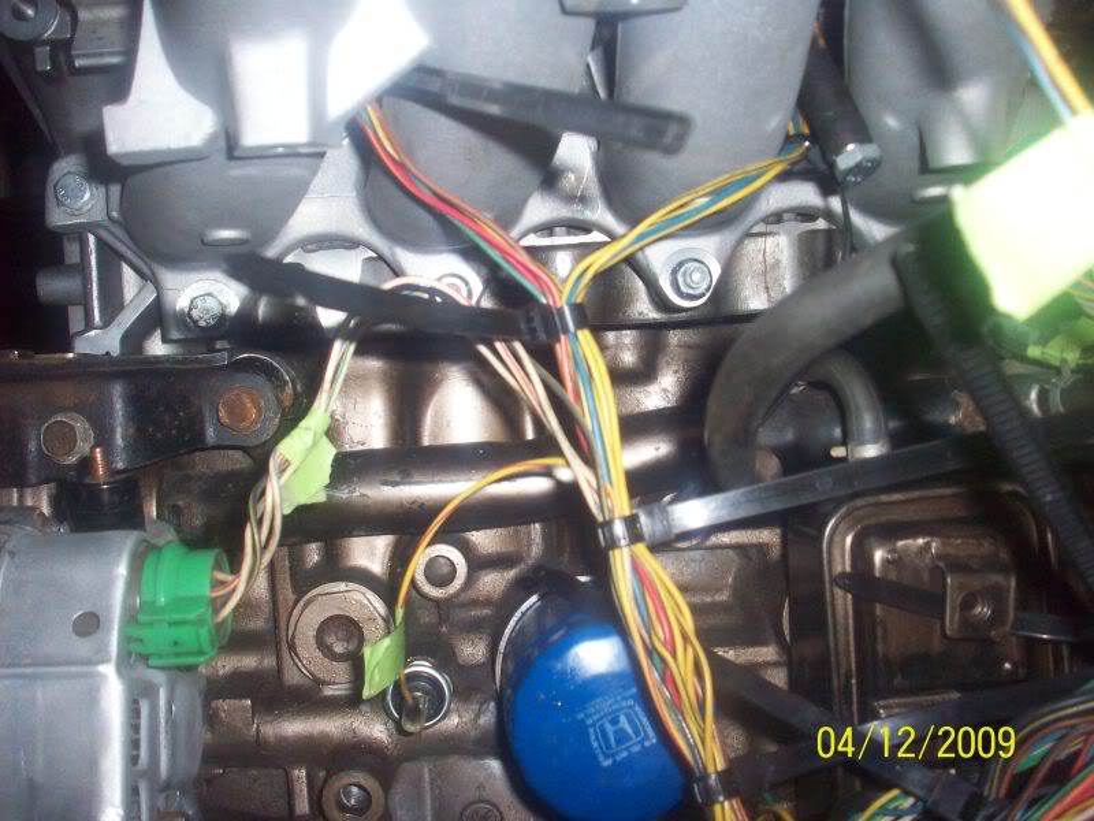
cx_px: 547
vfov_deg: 38.7
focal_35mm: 37
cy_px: 410
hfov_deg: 50.1
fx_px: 1169
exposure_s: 1/64
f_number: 2.8
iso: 160
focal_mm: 6.2
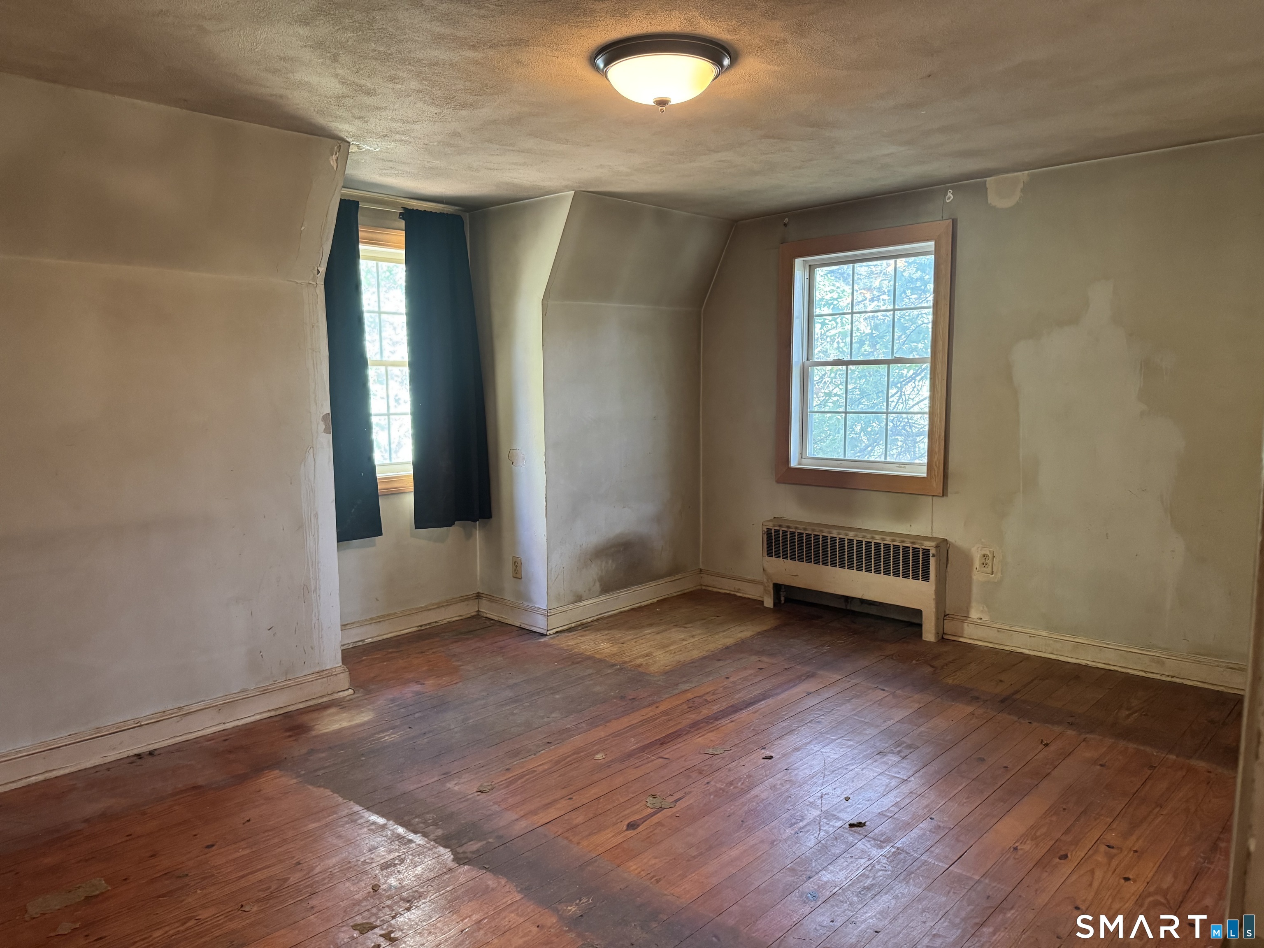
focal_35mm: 24
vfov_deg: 56.8
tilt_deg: -6.3
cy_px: 474
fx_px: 876
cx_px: 632
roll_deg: +1.1
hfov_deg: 71.6
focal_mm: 6.76
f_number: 1.78
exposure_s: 1/40
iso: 640
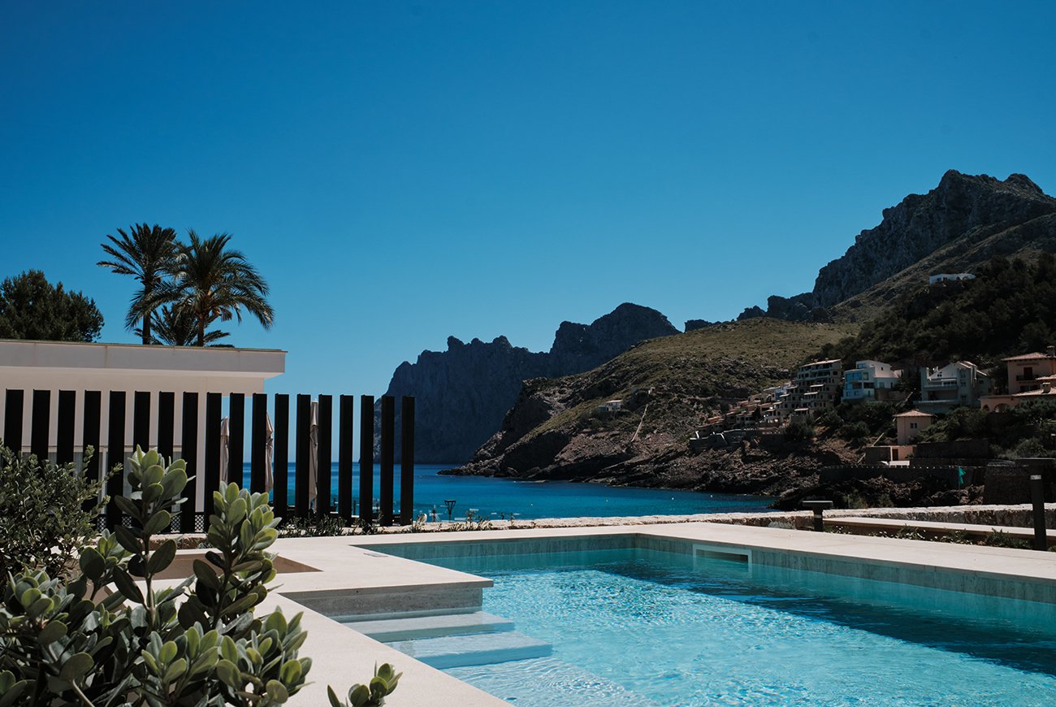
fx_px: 1028
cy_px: 354
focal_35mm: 35
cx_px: 528
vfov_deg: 37.9
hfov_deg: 54.4
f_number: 16
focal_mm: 23
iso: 200
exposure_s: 1/250
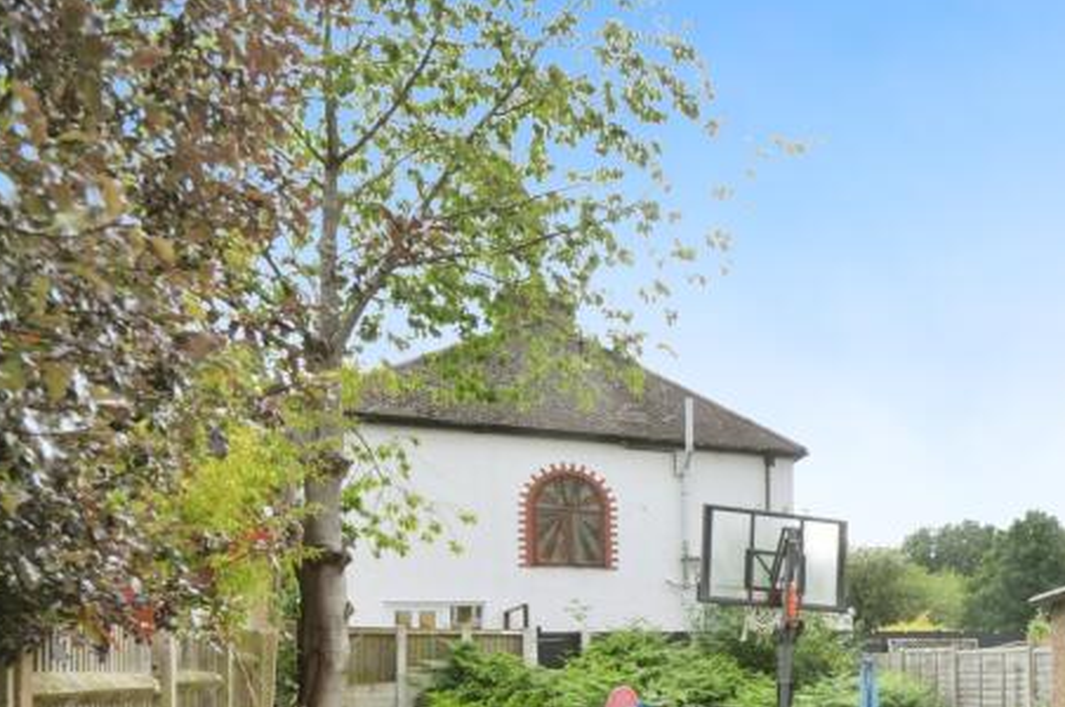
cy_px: 663
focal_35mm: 34
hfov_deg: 48.0
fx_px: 1004
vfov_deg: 35.9
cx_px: 1020
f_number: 8
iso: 500
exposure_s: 1/250
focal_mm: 10
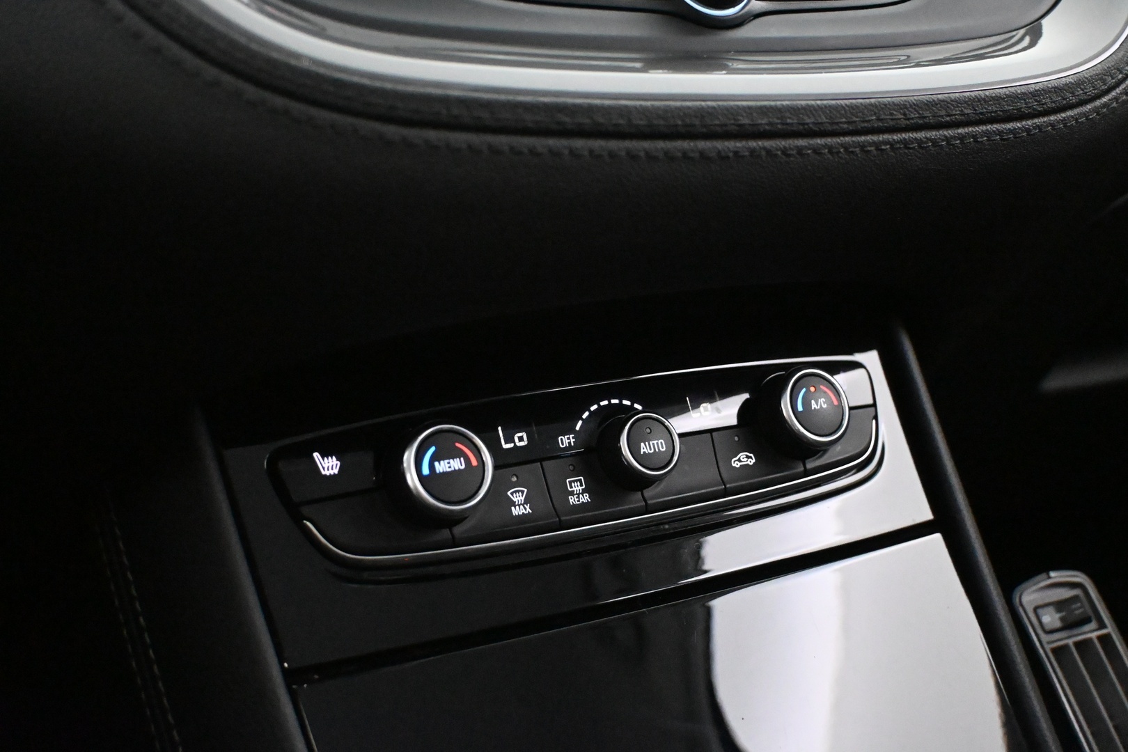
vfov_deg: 30.8
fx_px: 1363
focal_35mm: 44
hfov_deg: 45.0
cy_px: 376
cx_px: 564
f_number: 4.8
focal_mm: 29
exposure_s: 1/60
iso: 12800
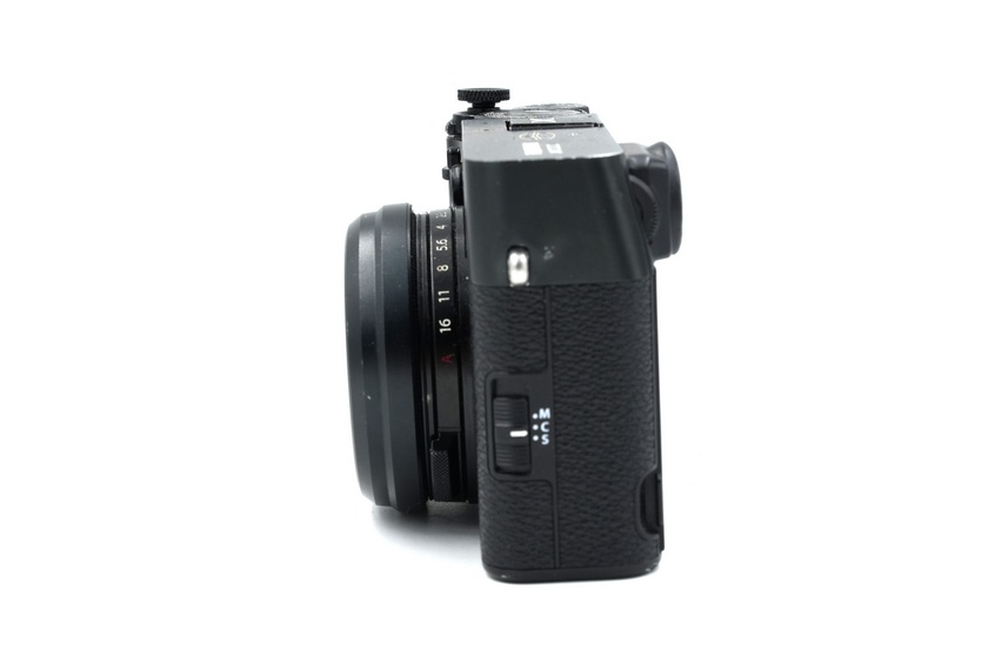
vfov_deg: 20.9
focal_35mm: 65
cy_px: 351
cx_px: 510
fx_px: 1796
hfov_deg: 31.0
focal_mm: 55
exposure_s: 1/125
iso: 800
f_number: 14
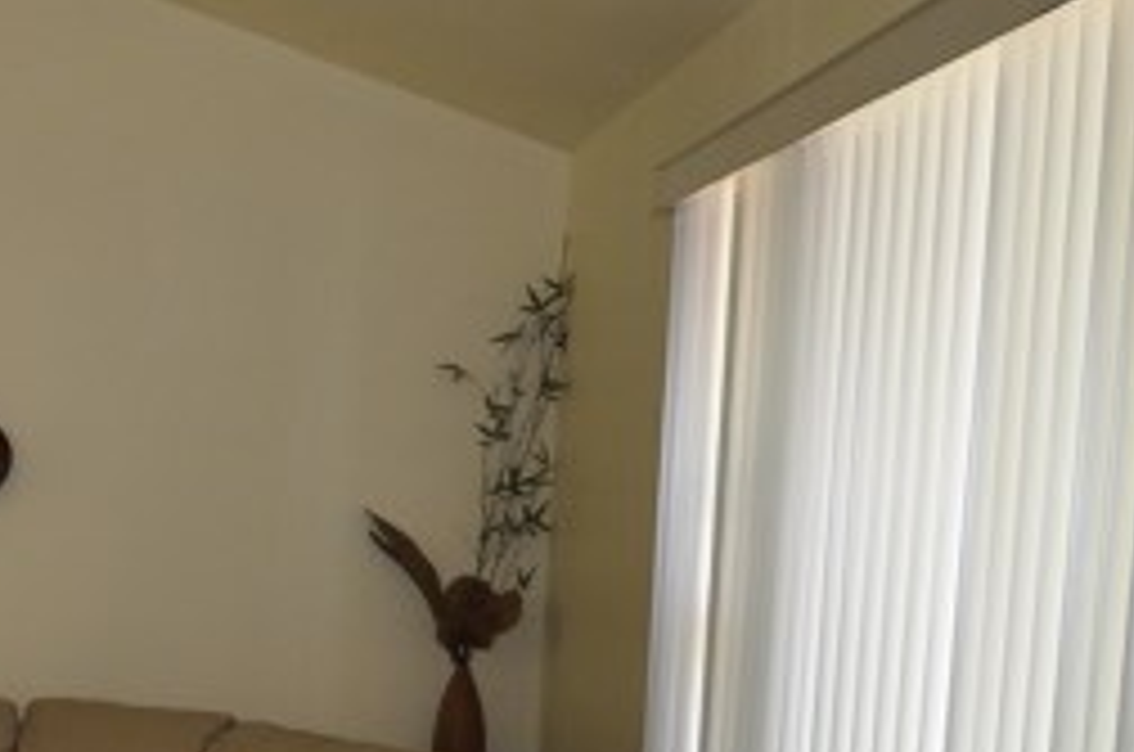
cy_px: 538
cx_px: -324
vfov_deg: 24.4
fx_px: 1723
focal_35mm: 55
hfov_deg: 29.6
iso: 640
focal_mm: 11.5
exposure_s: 1/125
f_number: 3.5
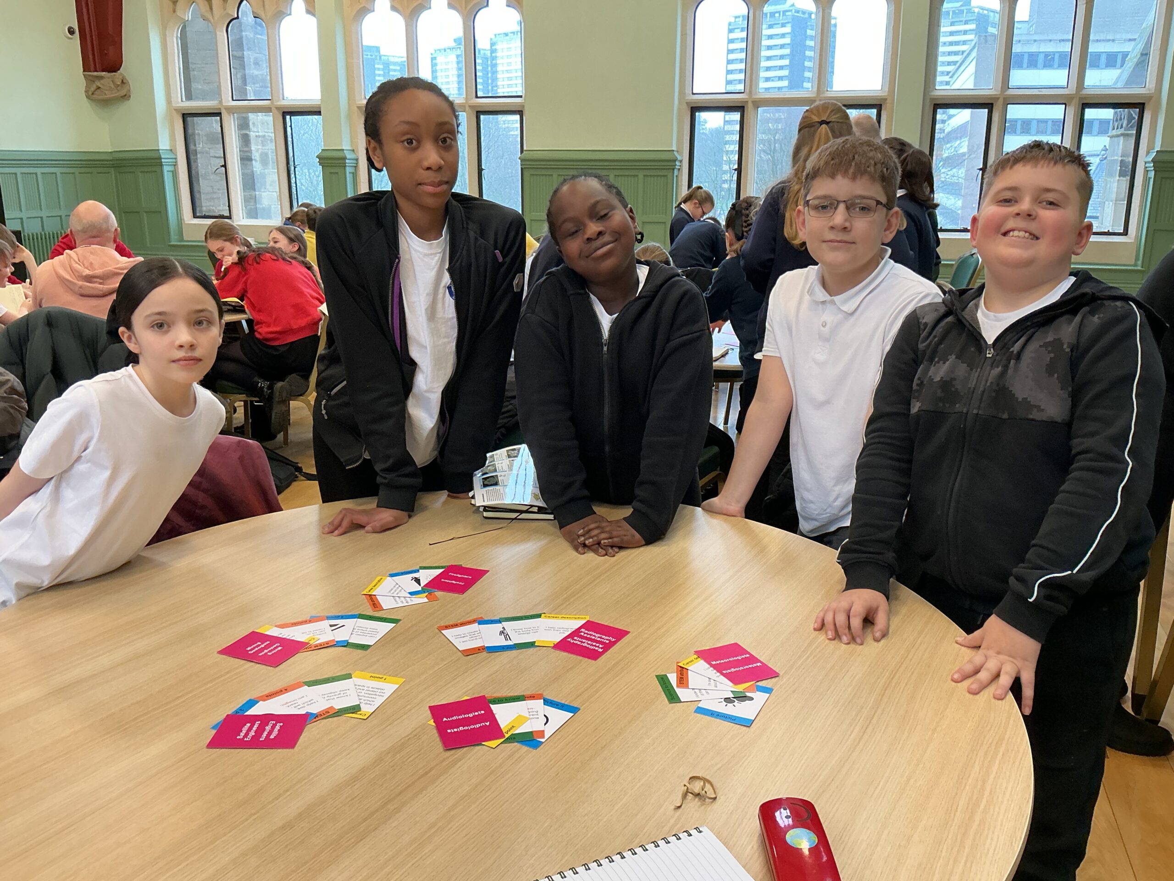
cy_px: 440
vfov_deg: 48.2
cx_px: 587
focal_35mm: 29
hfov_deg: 61.7
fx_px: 984
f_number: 1.8
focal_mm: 3
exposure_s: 1/60
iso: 80
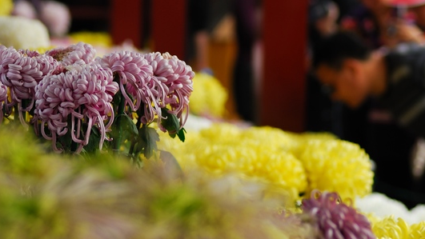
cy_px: 20
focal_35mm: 240
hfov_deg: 9.0
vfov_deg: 5.1
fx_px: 2705
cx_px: 202
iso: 100
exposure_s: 1/500
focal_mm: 90
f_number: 3.5
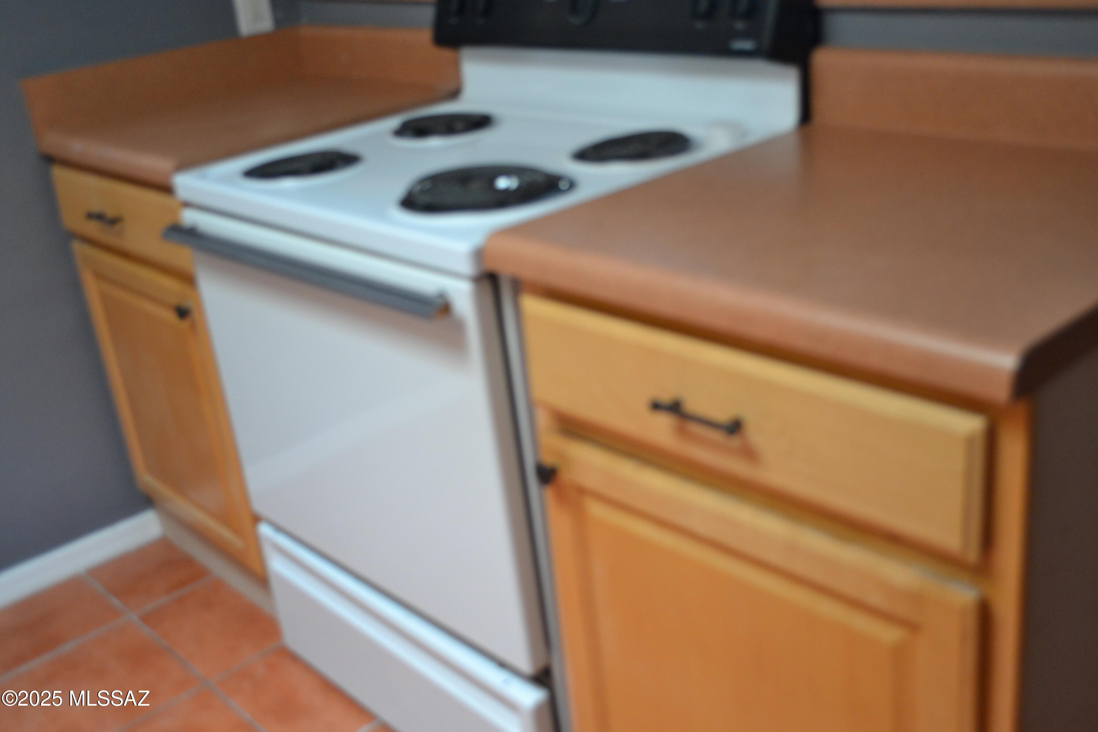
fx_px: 1098
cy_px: 366
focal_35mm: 36
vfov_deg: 36.9
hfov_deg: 53.1
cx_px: 549
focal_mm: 24
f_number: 4
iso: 720
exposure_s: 1/60
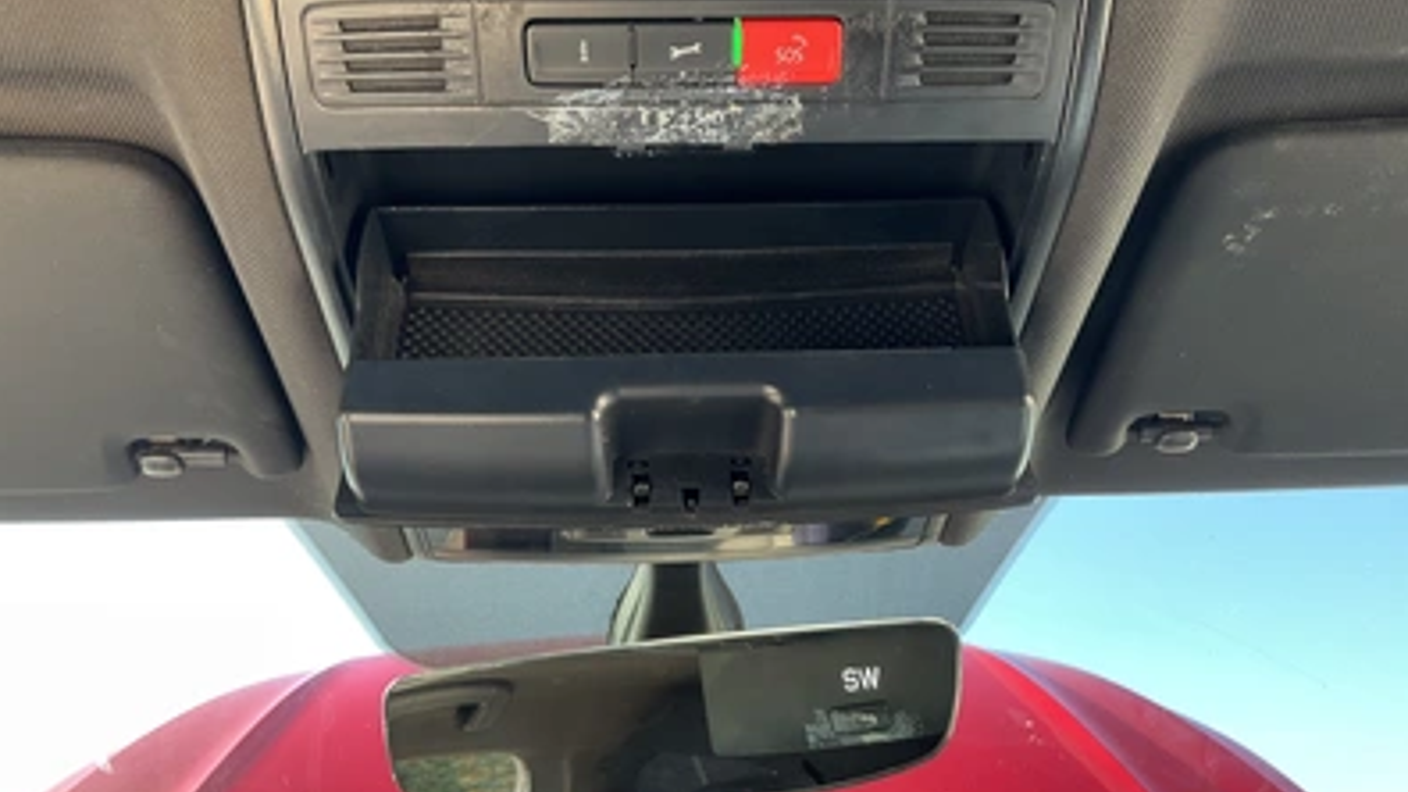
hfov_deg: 61.0
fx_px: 1194
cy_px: 382
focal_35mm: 32
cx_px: 706
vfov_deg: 36.7
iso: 40
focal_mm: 3
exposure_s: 1/122
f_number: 1.8
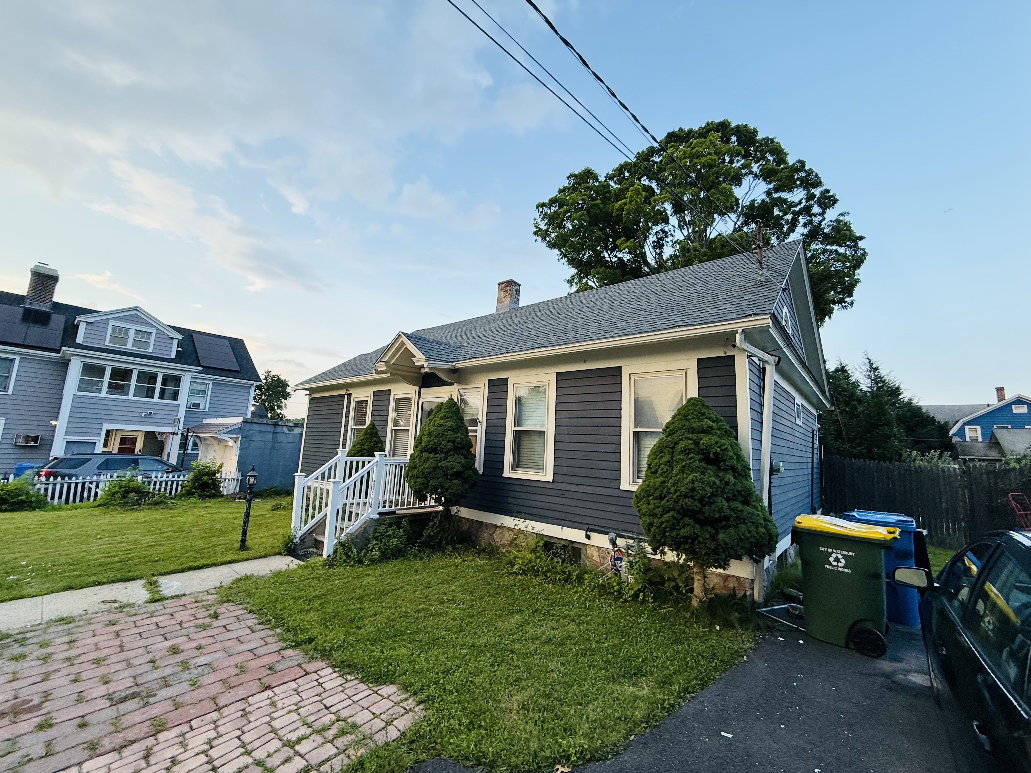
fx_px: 417
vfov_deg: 85.7
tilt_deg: +10.7
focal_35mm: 14
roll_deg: -1.4
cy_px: 386
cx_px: 516
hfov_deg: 102.1
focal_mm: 2.22
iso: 100
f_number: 2.2
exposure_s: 1/99
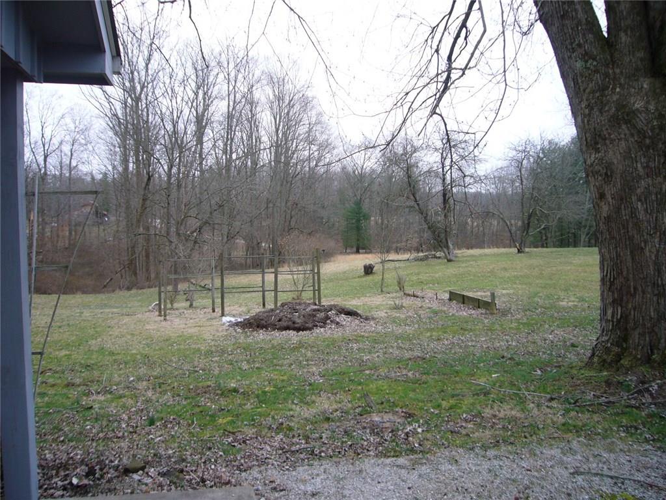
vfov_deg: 49.7
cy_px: 250
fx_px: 539
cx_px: 333
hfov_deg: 63.4
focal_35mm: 28
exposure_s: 1/80
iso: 80
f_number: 2.8
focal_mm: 4.6
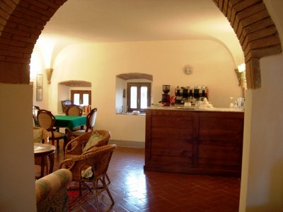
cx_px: 142
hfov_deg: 49.0
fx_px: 311
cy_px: 106
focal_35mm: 38
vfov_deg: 37.7
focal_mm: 7.8
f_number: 2.8
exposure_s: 1/11.3
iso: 64
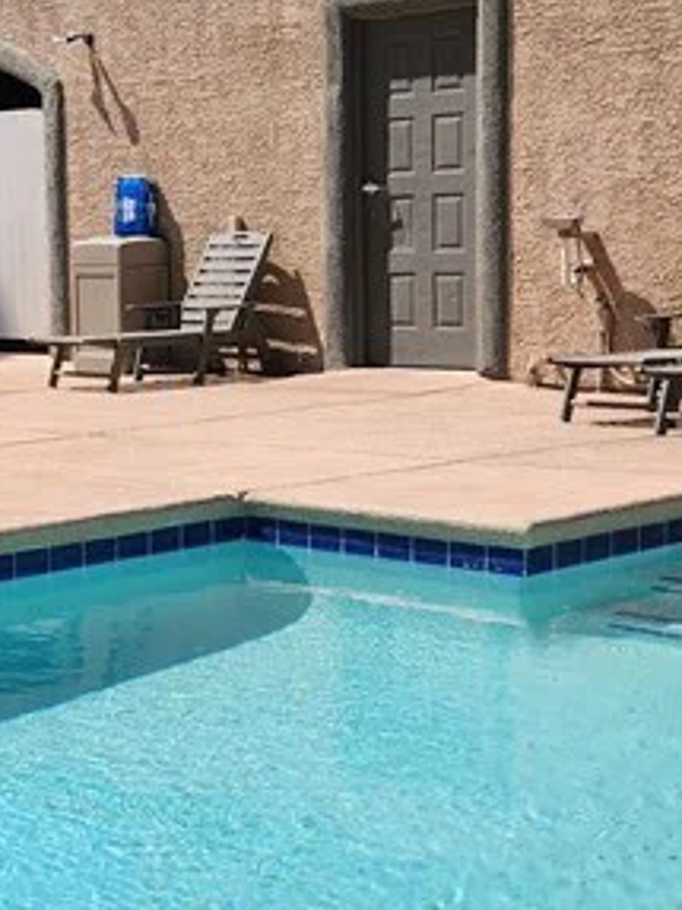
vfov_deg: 23.8
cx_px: -10
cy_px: 530
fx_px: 2156
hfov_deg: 17.5
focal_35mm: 82
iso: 20
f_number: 1.8
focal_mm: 5.4
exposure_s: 1/2650
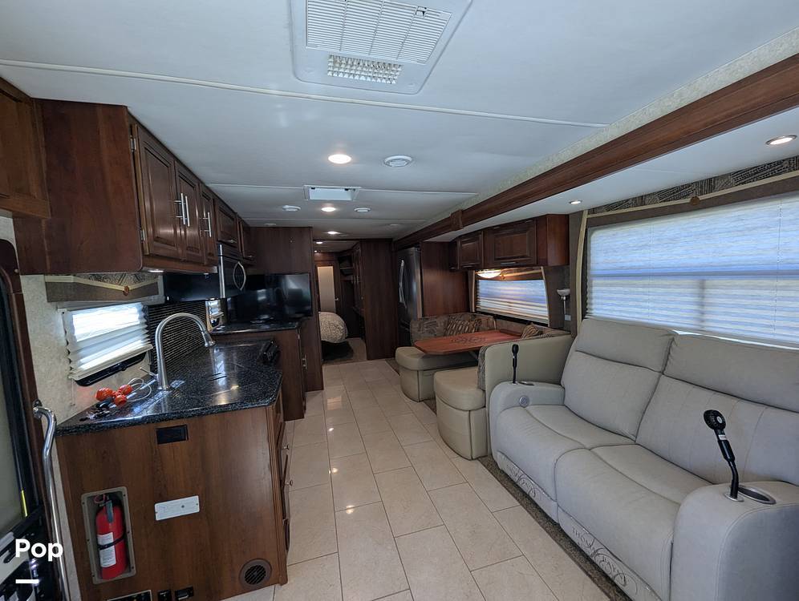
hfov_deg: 106.1
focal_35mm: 13
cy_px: 300
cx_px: 400
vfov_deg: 90.1
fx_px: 300
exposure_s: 1/30.3
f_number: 2.2
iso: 47
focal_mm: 1.95
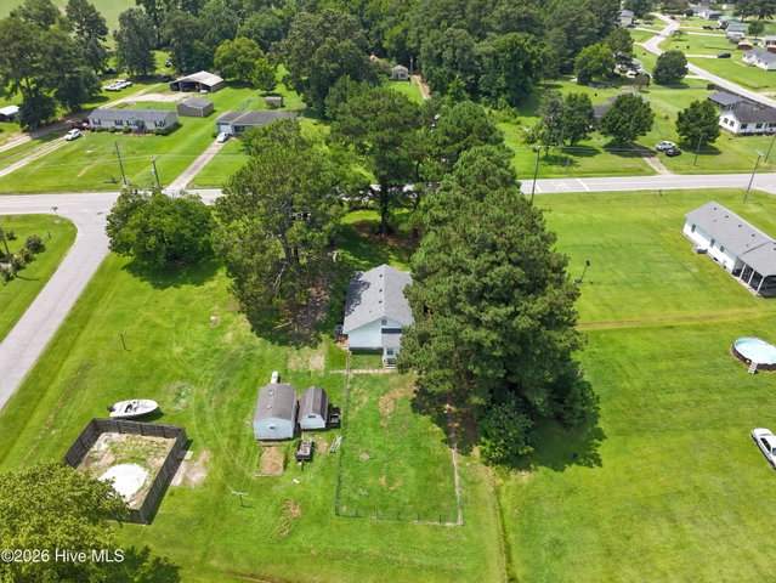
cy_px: 292
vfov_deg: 56.9
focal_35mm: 24
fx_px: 538
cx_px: 388
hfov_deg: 71.6
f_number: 2.8
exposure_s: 1/500
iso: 100
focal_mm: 4.55
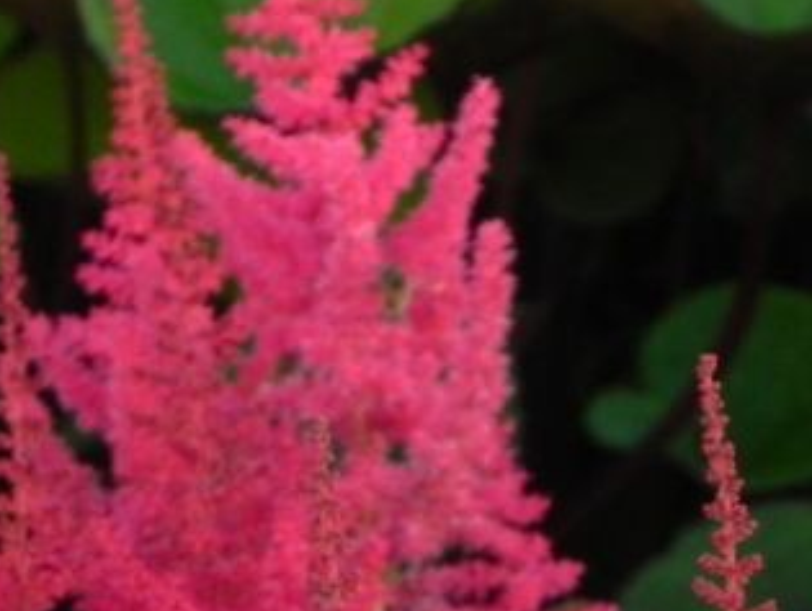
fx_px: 11437
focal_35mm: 487
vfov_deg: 3.0
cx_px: -202
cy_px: 964
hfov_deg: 4.1
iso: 160
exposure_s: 1/40
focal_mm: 25.7
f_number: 5.6
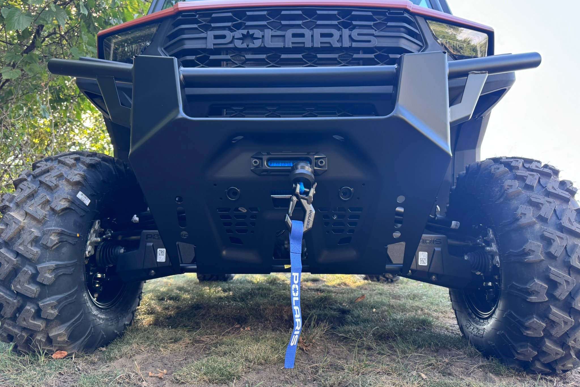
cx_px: 290
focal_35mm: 25
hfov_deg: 71.5
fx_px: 403
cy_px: 186
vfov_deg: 51.3
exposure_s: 1/121
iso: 100
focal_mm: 6.76
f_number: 1.78
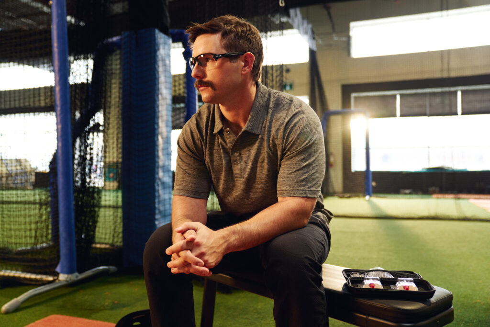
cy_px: 164
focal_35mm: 31
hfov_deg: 60.3
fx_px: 422
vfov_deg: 42.3
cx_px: 245
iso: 500
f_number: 2.8
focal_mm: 31
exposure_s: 1/60
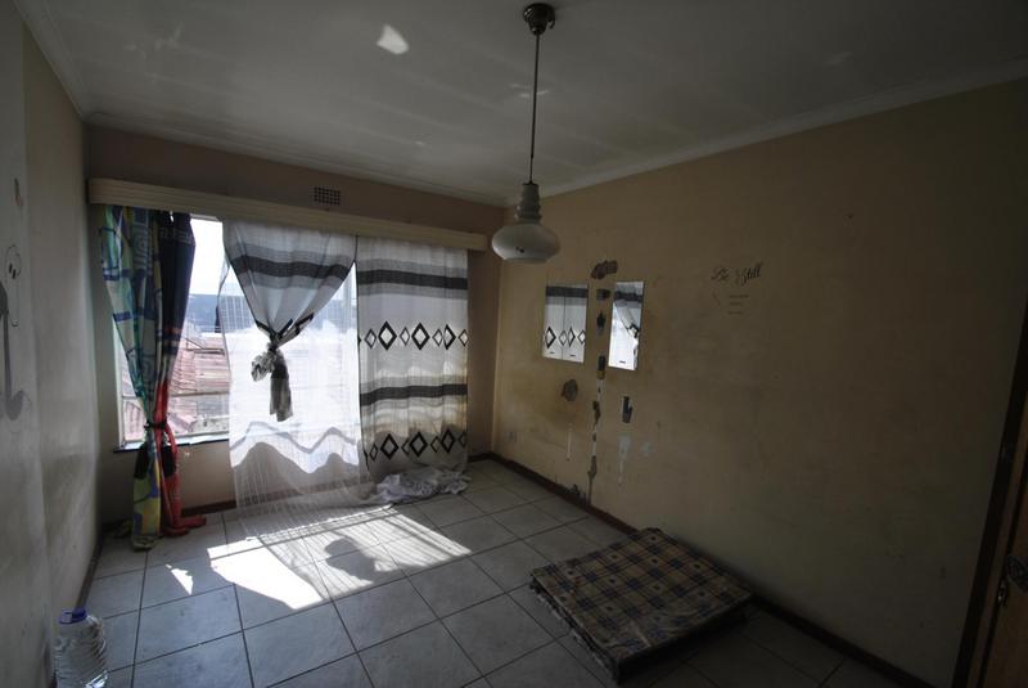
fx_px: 429
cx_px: 514
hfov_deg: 100.3
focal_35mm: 15
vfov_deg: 77.4
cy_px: 344
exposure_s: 1/250
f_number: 5.6
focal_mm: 10
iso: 180
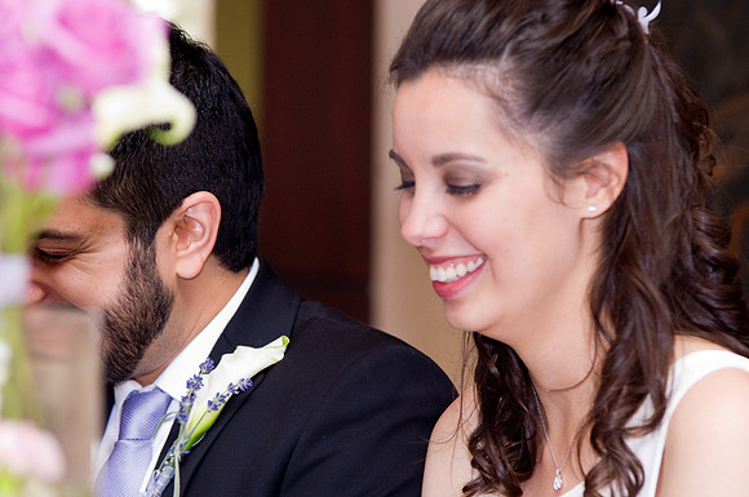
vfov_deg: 5.4
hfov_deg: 8.1
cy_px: 248
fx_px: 5298
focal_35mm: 255
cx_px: 374
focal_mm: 170
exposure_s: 1/100
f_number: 4
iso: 800
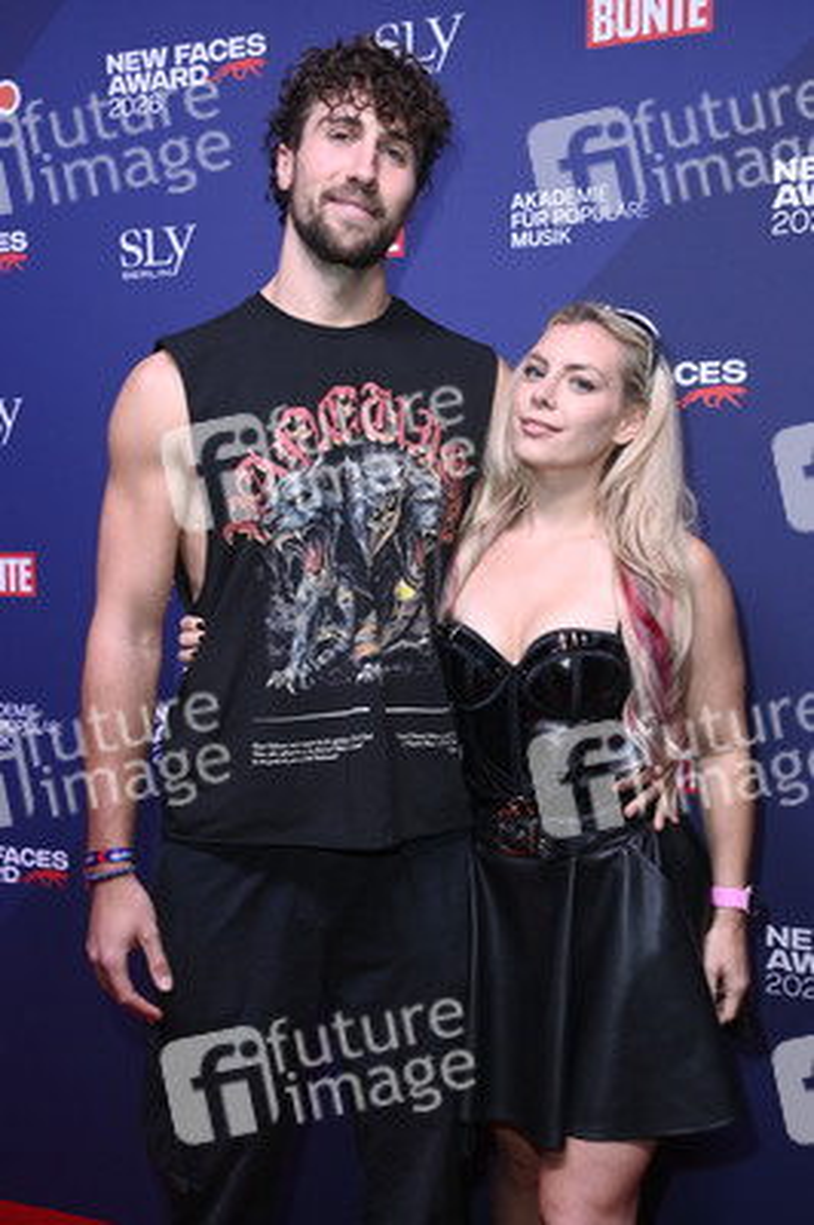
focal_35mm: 40
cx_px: 407
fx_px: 1359
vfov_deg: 48.5
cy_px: 612
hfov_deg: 33.3
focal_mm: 40
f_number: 5.6
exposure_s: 1/250
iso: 1000
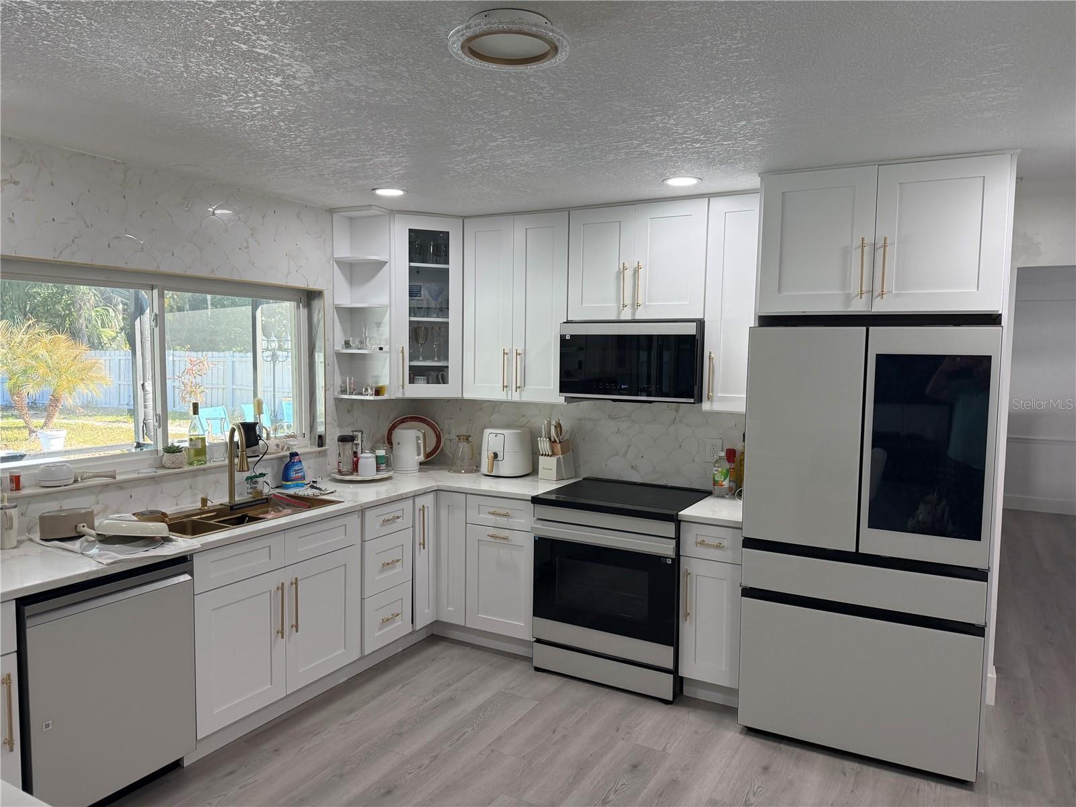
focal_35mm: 24
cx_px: 538
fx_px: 746
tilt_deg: -4.3
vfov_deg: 56.8
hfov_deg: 71.6
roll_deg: -0.9
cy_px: 404
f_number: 1.78
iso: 125
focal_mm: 6.76
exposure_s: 1/197
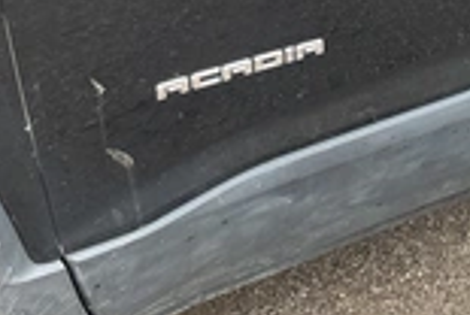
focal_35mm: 75
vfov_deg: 17.3
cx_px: 376
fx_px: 981
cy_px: -82
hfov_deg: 26.4
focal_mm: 3
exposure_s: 1/122
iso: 32
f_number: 1.8
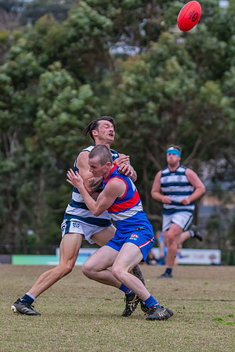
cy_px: 211
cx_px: 117
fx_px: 3445
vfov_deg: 5.9
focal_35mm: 352
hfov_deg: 3.9
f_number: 5
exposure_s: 1/2000
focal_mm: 195
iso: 800
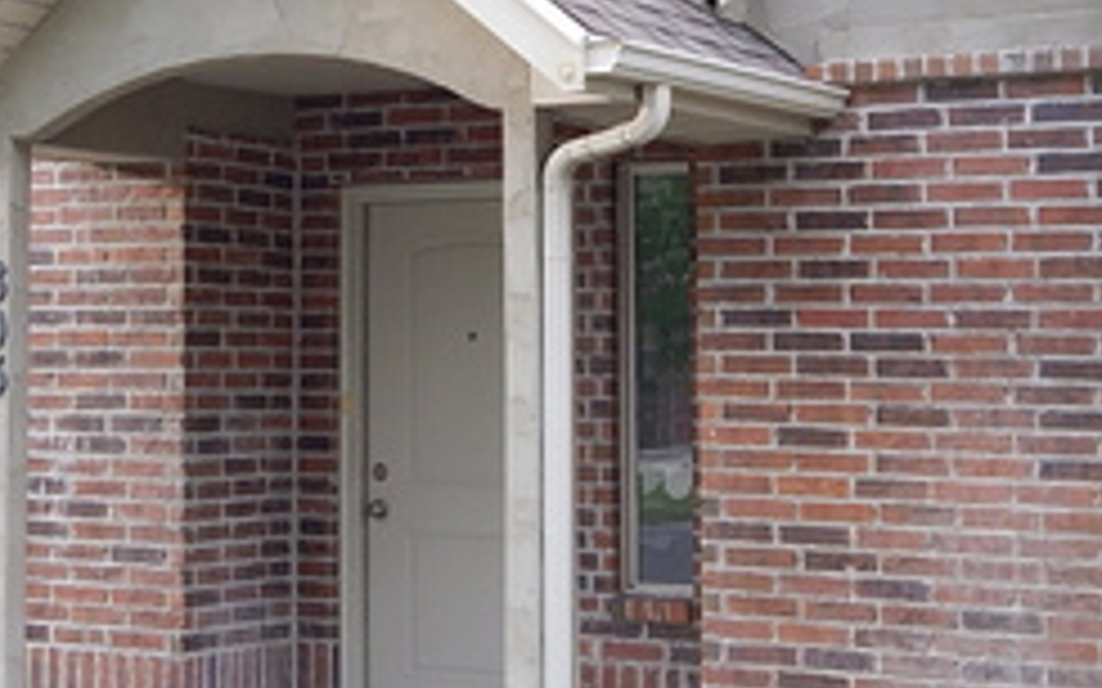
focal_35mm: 86
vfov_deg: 15.1
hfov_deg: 23.5
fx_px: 2582
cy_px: 184
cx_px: 117
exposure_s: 1/30
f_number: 3.2
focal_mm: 5.6
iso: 140
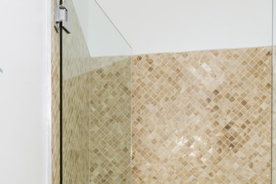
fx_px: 414
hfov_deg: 36.7
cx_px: 104
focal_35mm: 54
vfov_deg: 22.0
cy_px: 251
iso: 100
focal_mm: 14
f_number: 22
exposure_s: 2
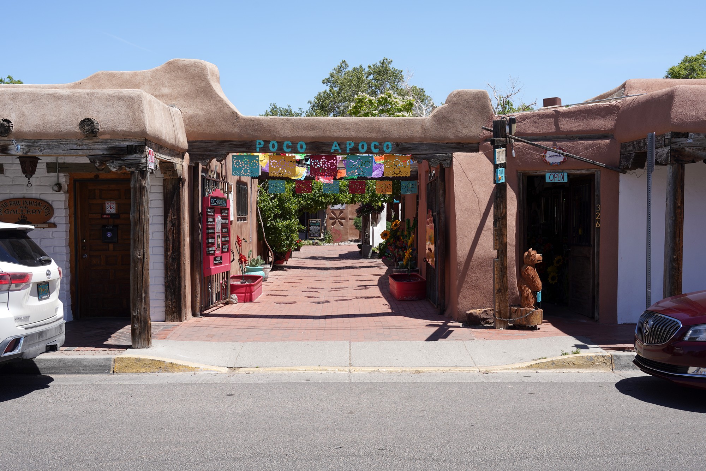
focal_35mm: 37
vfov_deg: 36.0
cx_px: 353
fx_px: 726
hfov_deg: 51.9
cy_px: 236
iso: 100
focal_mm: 37
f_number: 10
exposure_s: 1/160
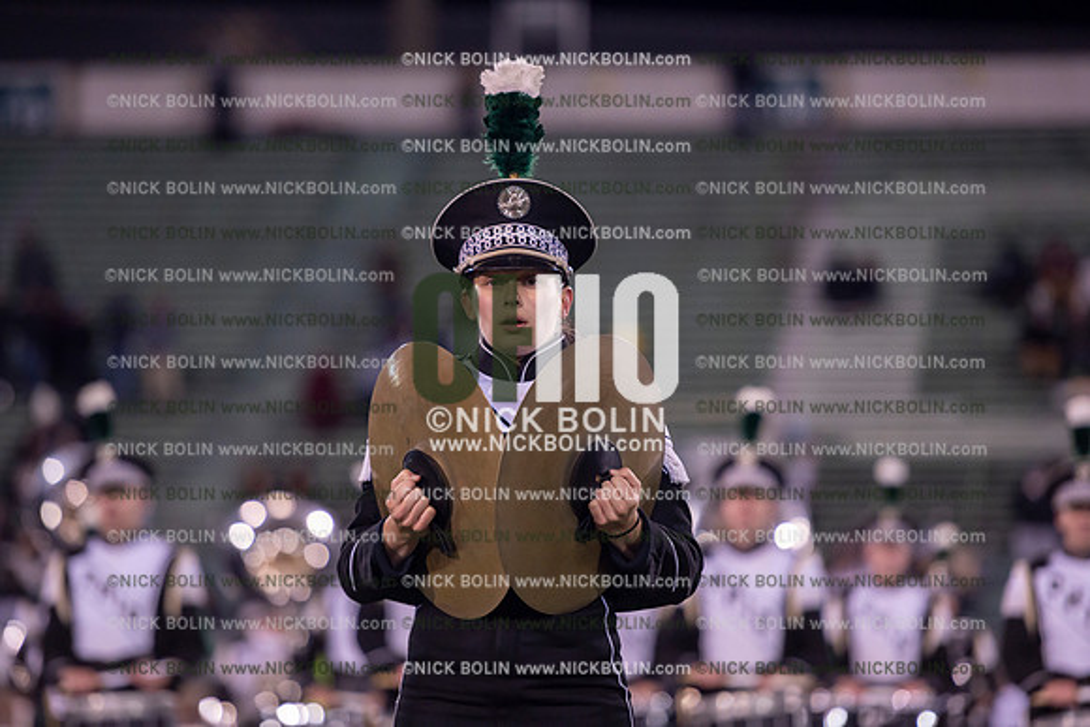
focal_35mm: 185
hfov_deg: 11.1
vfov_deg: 7.4
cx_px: 545
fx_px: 5602
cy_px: 364
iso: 2500
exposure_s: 1/1250
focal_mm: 185
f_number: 2.8
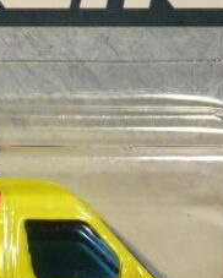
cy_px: 273
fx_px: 2950
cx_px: -62
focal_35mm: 358
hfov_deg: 4.3
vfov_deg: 5.4
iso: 100
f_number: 3.6
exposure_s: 1/60
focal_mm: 14.3
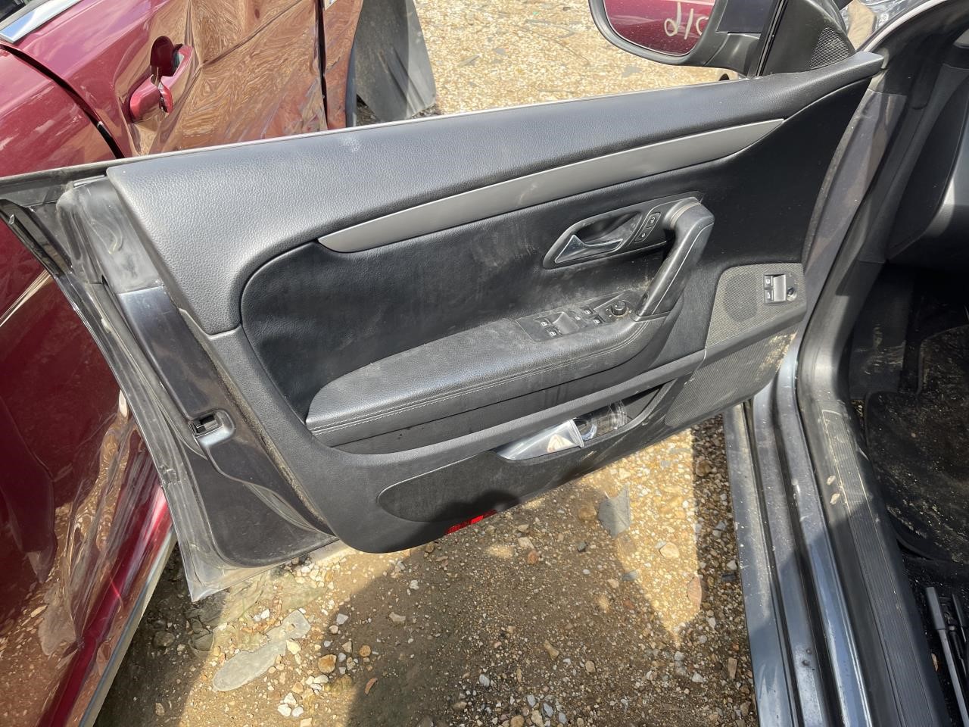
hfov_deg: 69.4
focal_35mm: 25
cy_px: 364
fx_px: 700
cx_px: 484
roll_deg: -1.3
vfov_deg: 54.9
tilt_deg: -39.2
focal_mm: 5.1
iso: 32
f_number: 1.6
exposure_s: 1/326
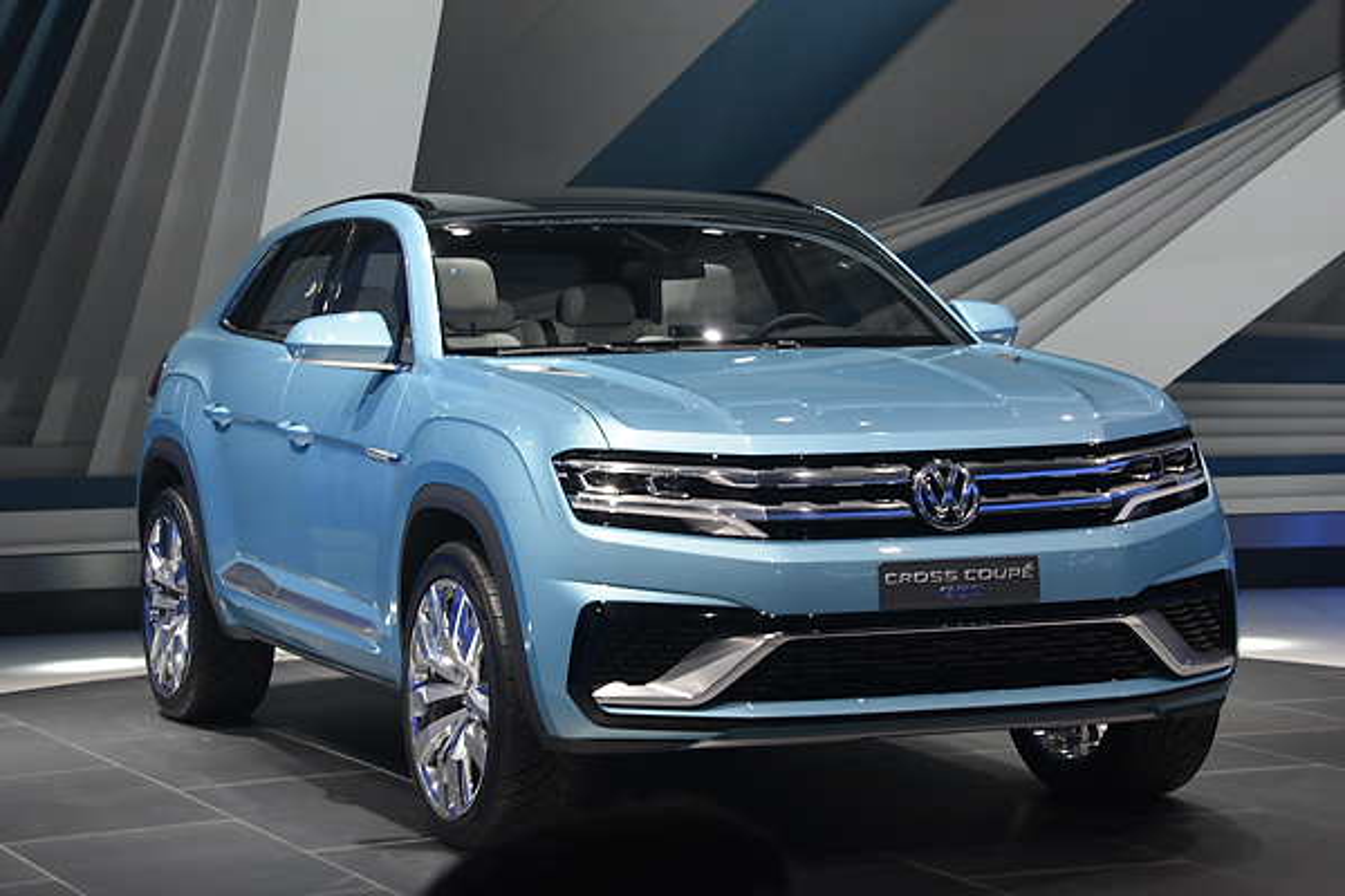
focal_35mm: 90
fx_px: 3362
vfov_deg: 15.2
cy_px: 448
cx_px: 672
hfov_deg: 22.6
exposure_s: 1/100
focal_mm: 90
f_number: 10
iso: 400
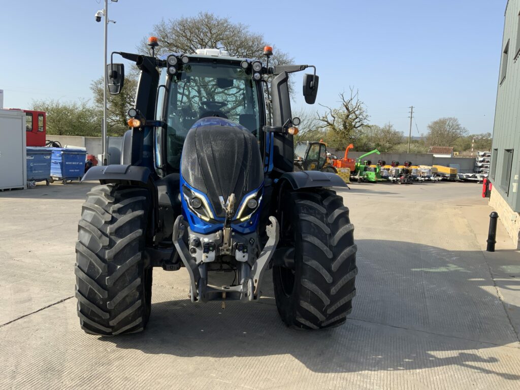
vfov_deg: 48.2
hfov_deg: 61.7
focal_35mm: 29
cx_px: 260
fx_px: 436
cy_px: 195
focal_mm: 3
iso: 16
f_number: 1.8
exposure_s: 1/1121
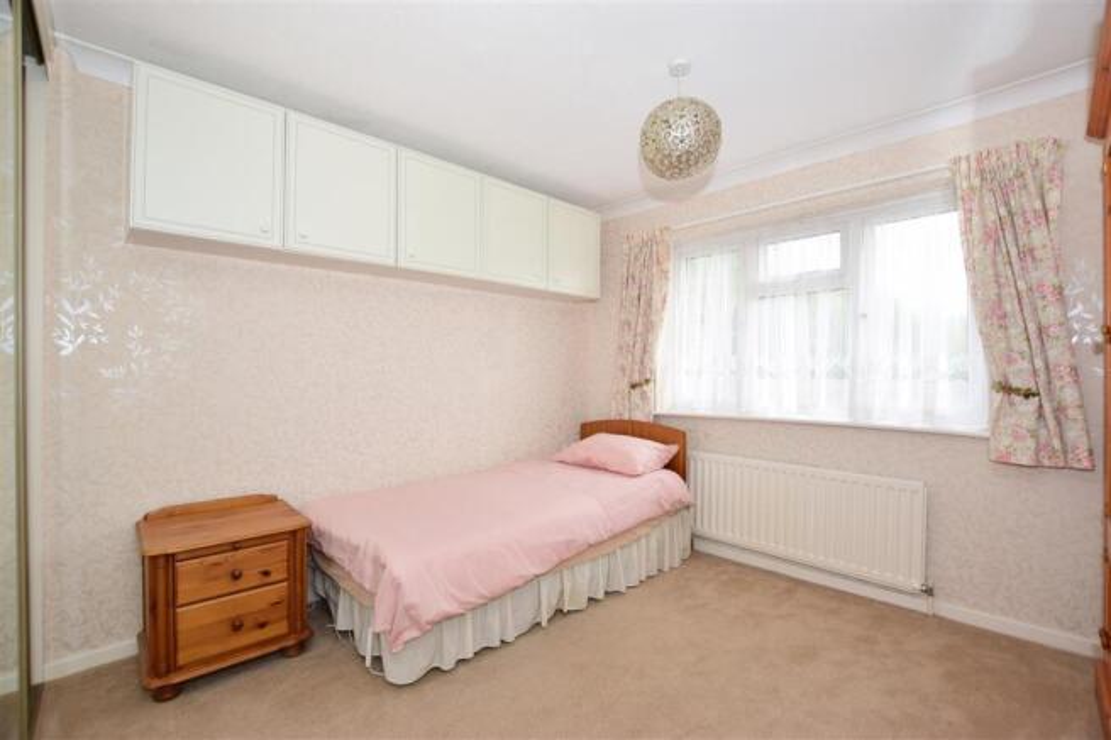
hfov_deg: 100.4
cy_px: 370
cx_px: 556
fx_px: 463
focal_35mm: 15
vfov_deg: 77.3
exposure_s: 1/125
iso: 400
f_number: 5.6
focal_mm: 10
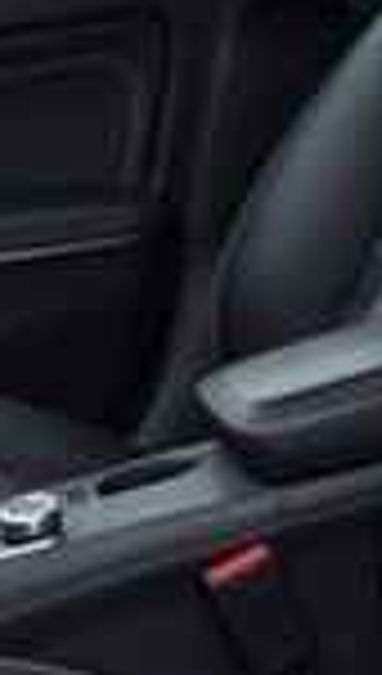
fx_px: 2471
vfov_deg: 15.2
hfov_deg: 8.8
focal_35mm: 138
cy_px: -16
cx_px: 9
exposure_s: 1/60
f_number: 3.5
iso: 125
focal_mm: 24
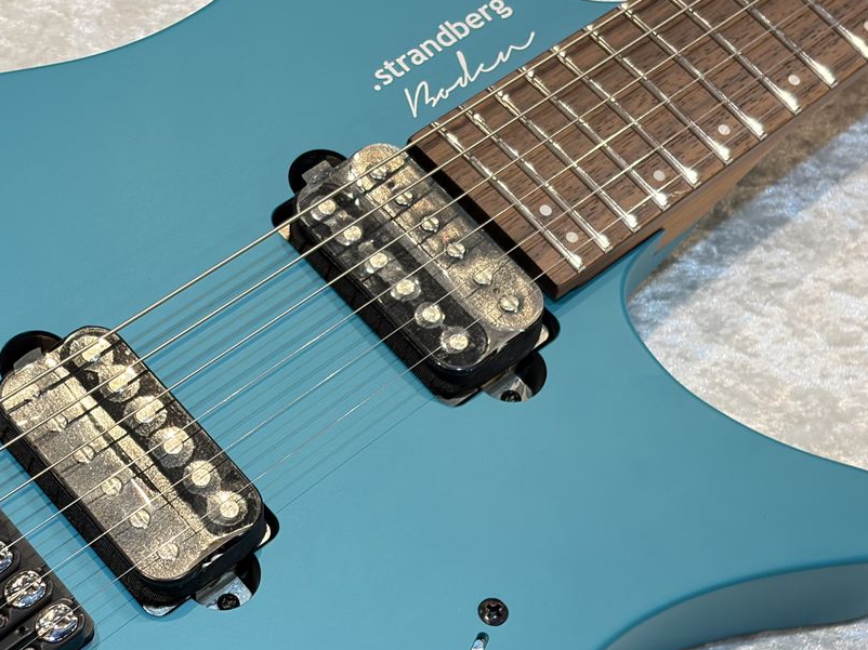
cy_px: 453
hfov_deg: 23.4
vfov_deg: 17.7
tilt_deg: -60.4
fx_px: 2081
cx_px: 266
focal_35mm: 83
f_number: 1.6
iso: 160
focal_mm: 5.96
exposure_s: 1/60
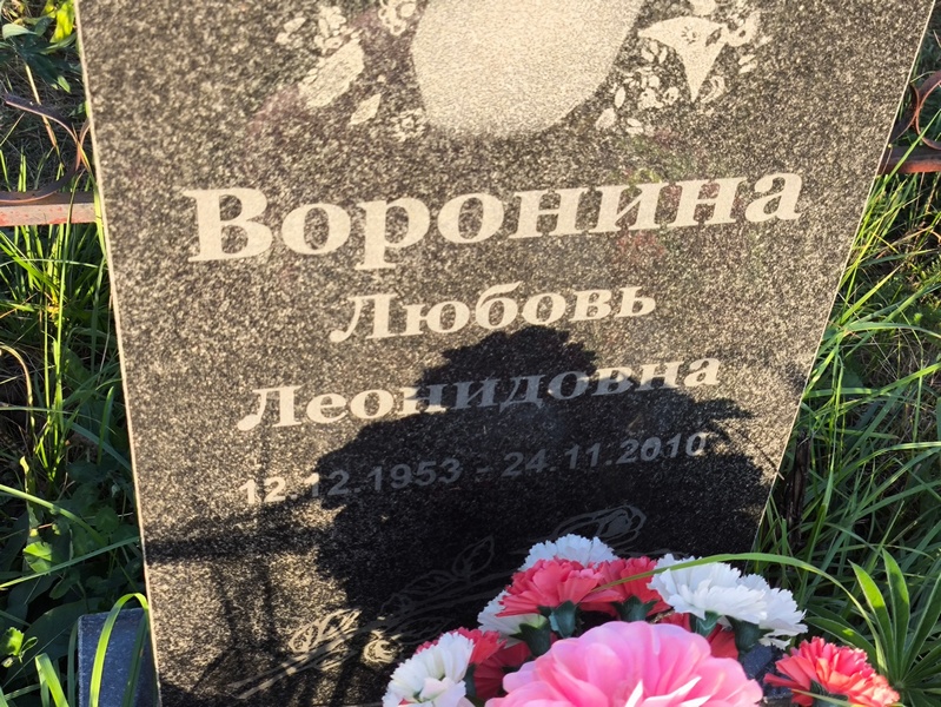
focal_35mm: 50
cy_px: 354
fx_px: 1360
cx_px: 470
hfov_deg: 38.2
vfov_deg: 29.1
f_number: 1.7
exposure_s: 1/173
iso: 50
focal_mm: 4.71
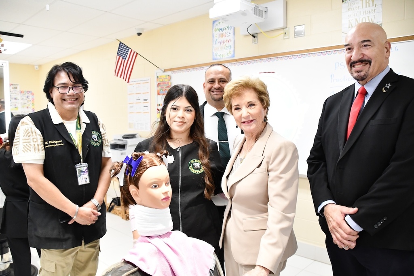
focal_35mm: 27
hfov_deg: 67.4
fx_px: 310
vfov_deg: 47.9
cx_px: 207
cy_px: 138
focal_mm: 18
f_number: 7.1
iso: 3200
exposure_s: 1/200
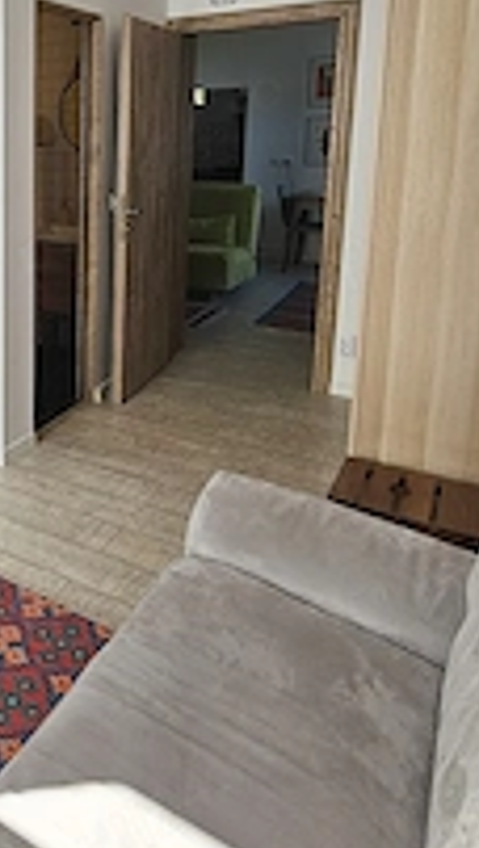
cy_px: 231
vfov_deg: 64.5
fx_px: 631
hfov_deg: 35.0
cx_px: -63
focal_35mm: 28
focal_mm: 2.2
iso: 50
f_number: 2.2
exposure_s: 1/50
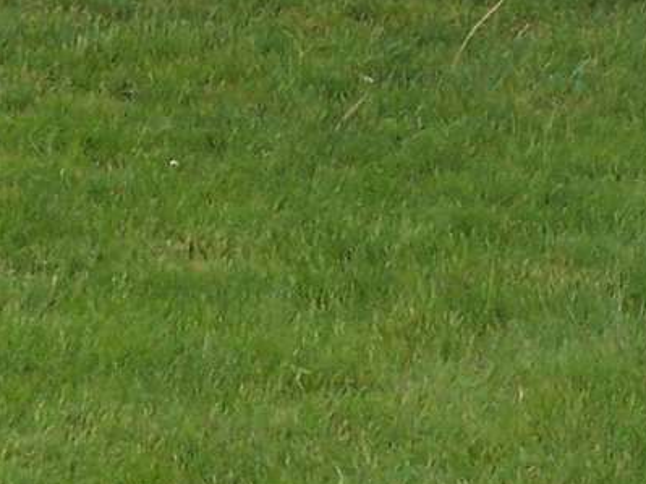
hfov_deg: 10.1
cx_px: 254
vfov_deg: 7.5
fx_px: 3638
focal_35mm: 195
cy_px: -93
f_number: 4.8
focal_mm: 8
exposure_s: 1/350
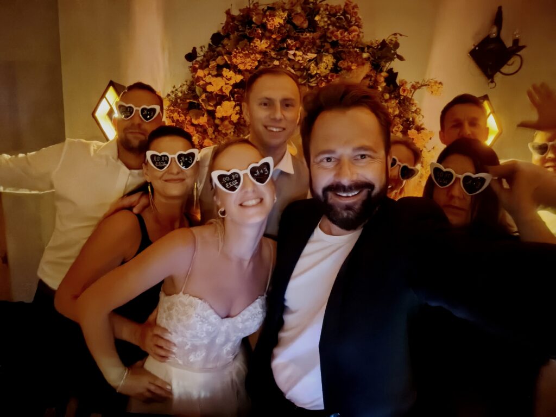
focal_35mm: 18
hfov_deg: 87.8
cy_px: 208
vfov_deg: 71.6
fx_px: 289
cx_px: 278
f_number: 2.4
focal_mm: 2.7
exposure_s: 1/10
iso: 4000
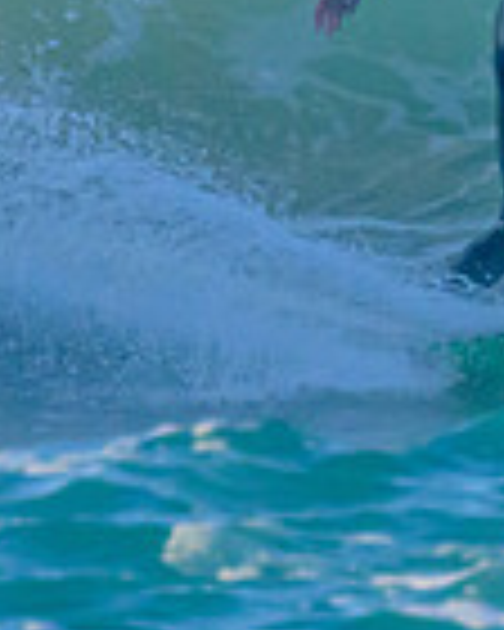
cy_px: -169
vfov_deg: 0.5
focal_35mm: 4278
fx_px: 79766
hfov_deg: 0.4
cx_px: 902
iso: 2800
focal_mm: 800
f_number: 11
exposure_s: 1/2000
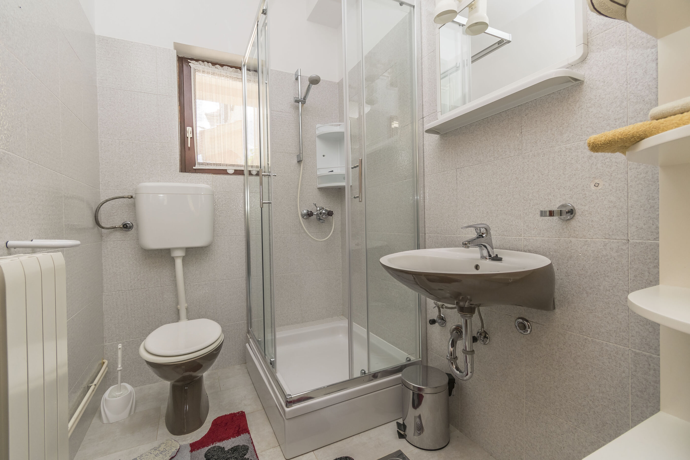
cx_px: 345
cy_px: 230
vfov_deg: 77.3
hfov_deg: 100.4
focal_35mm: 15
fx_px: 287
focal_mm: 10
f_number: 4.5
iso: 160
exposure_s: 1/60
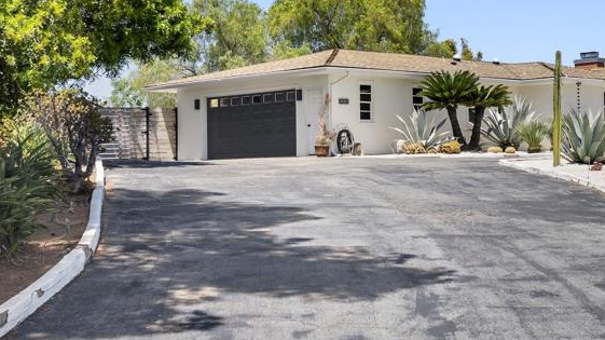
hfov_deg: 30.8
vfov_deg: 17.5
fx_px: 1074
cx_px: 463
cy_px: -10
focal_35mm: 67
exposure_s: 1/250
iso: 500
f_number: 8
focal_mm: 35
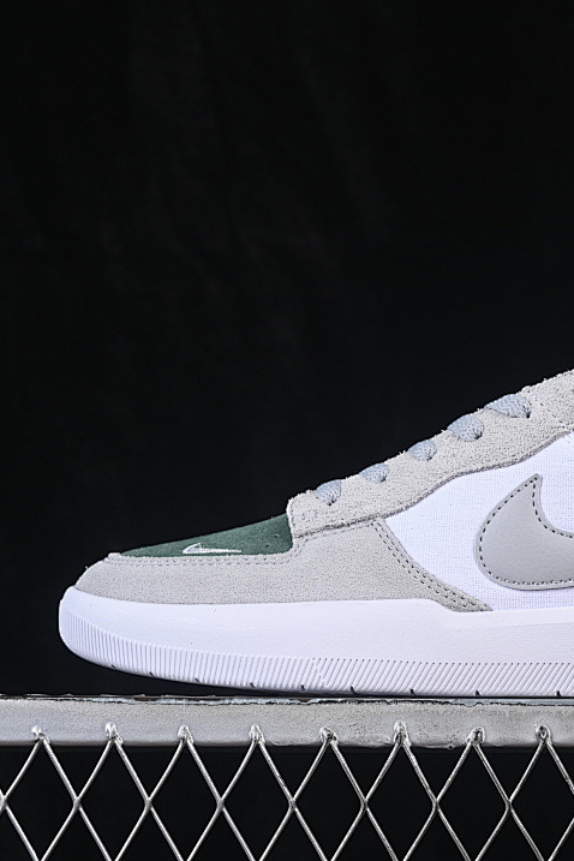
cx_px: 509
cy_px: 431
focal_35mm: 113
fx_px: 2702
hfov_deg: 12.0
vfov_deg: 18.1
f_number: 8
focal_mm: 50
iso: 160
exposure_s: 1/80
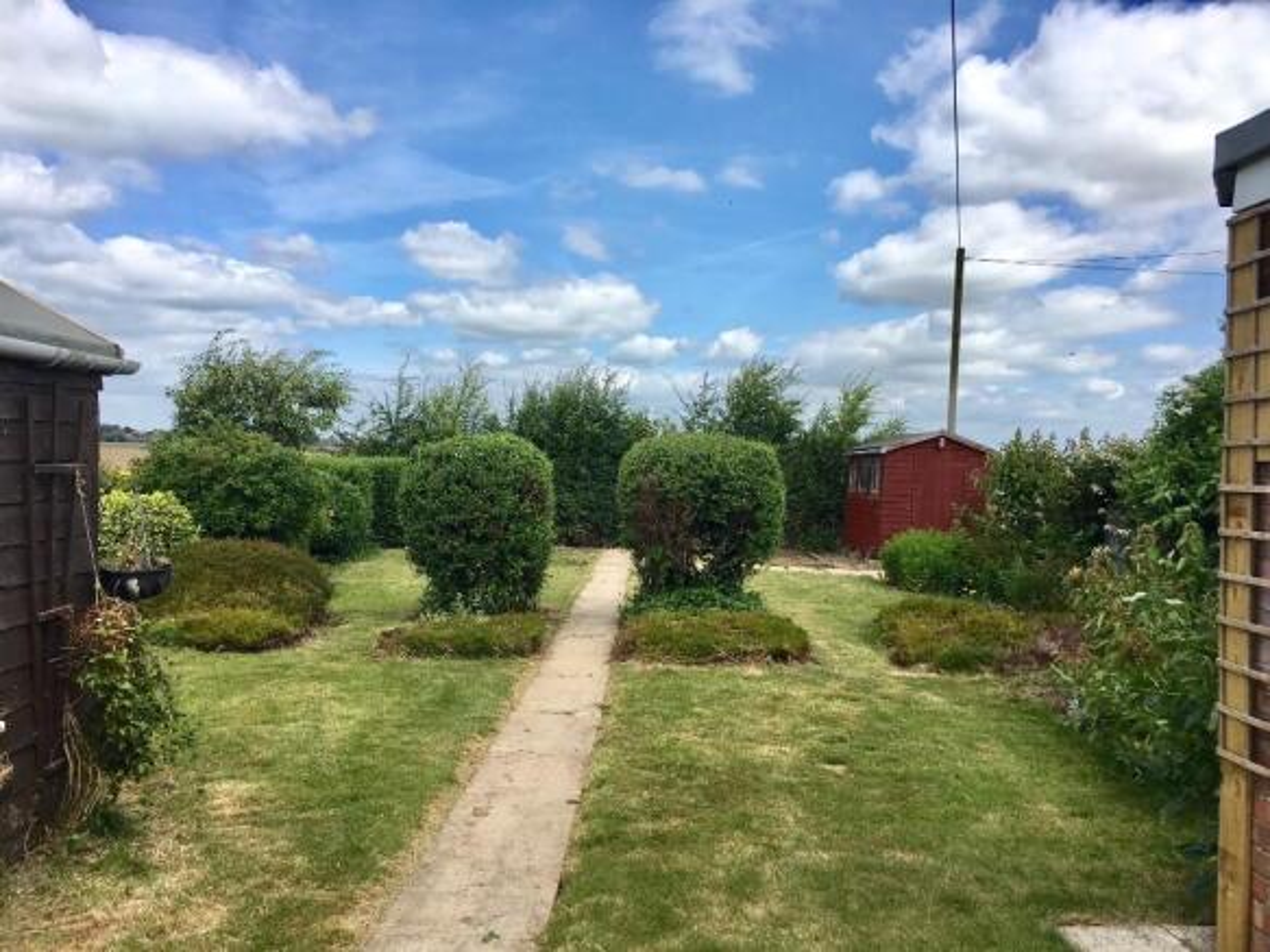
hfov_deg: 61.7
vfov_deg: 48.2
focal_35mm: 29
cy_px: 476
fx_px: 1064
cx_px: 635
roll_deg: -1.7
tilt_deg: -1.6
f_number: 2.2
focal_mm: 4.15
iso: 25
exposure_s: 1/1425
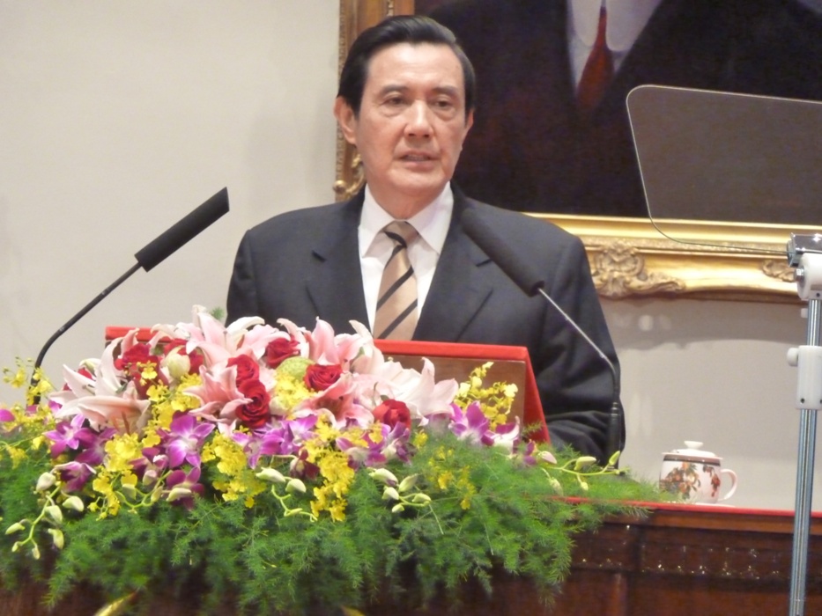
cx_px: 411
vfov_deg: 6.6
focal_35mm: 225
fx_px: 5344
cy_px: 308
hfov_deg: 8.8
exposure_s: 1/30
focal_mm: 37
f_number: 4.6
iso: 1250
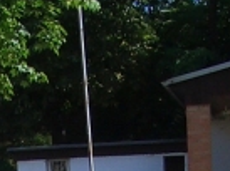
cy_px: 488
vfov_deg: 6.6
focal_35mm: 205
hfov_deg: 9.6
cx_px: -24
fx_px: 1359
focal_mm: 5.8
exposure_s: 1/320
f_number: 4.3
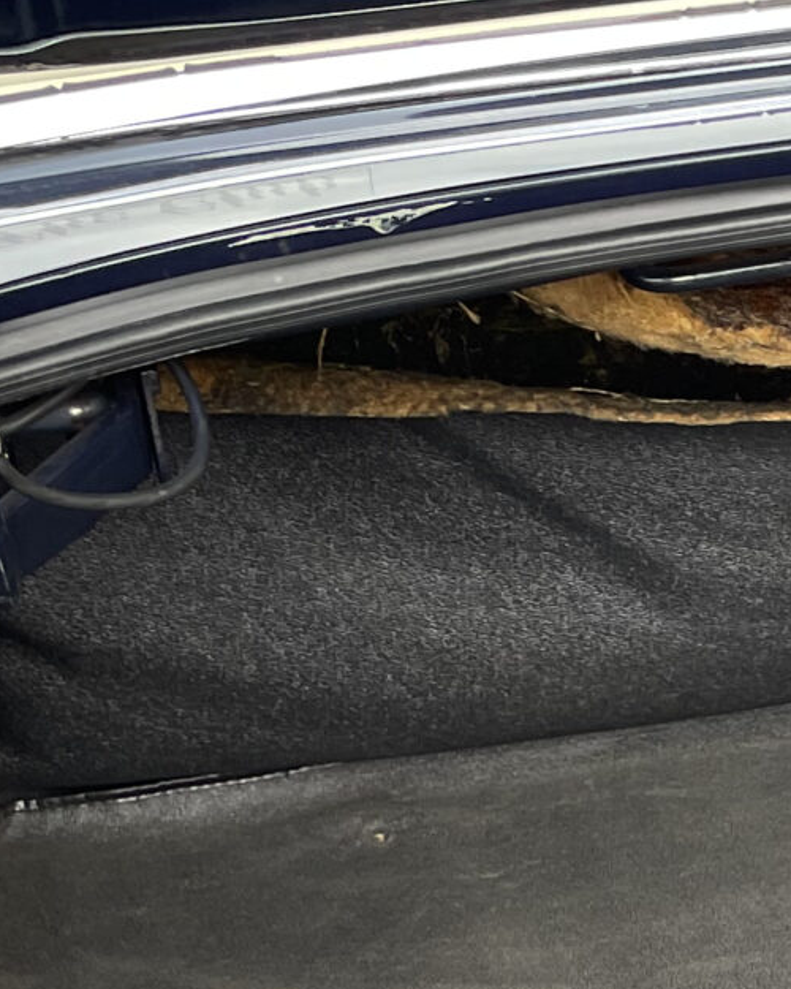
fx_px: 3043
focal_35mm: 104
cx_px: 1337
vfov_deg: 17.2
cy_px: 1317
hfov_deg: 13.5
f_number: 1.6
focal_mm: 4.2
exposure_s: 1/121
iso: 40
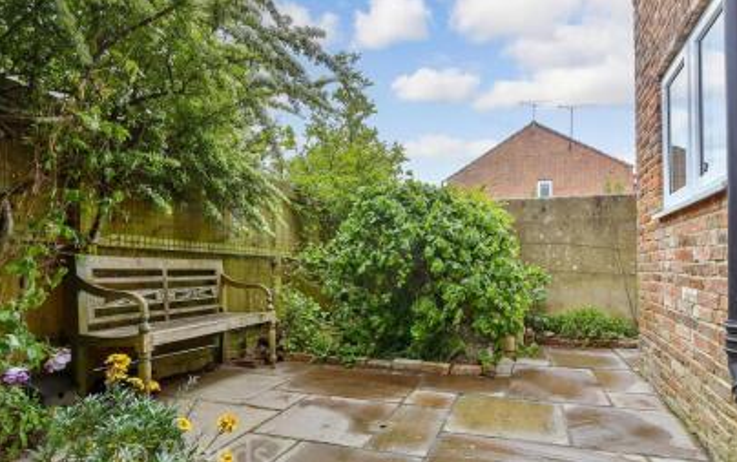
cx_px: 403
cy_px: 257
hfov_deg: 90.8
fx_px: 362
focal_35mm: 18
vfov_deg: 64.9
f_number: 8
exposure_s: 1/100
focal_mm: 10
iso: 160
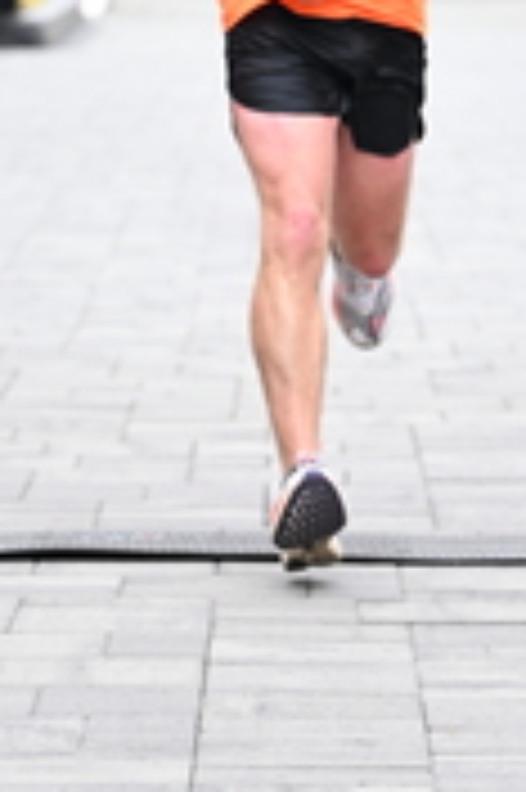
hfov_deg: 5.1
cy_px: -9
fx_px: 5907
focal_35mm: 269
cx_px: 375
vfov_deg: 7.6
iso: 1600
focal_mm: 86
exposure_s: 1/1250
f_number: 2.8
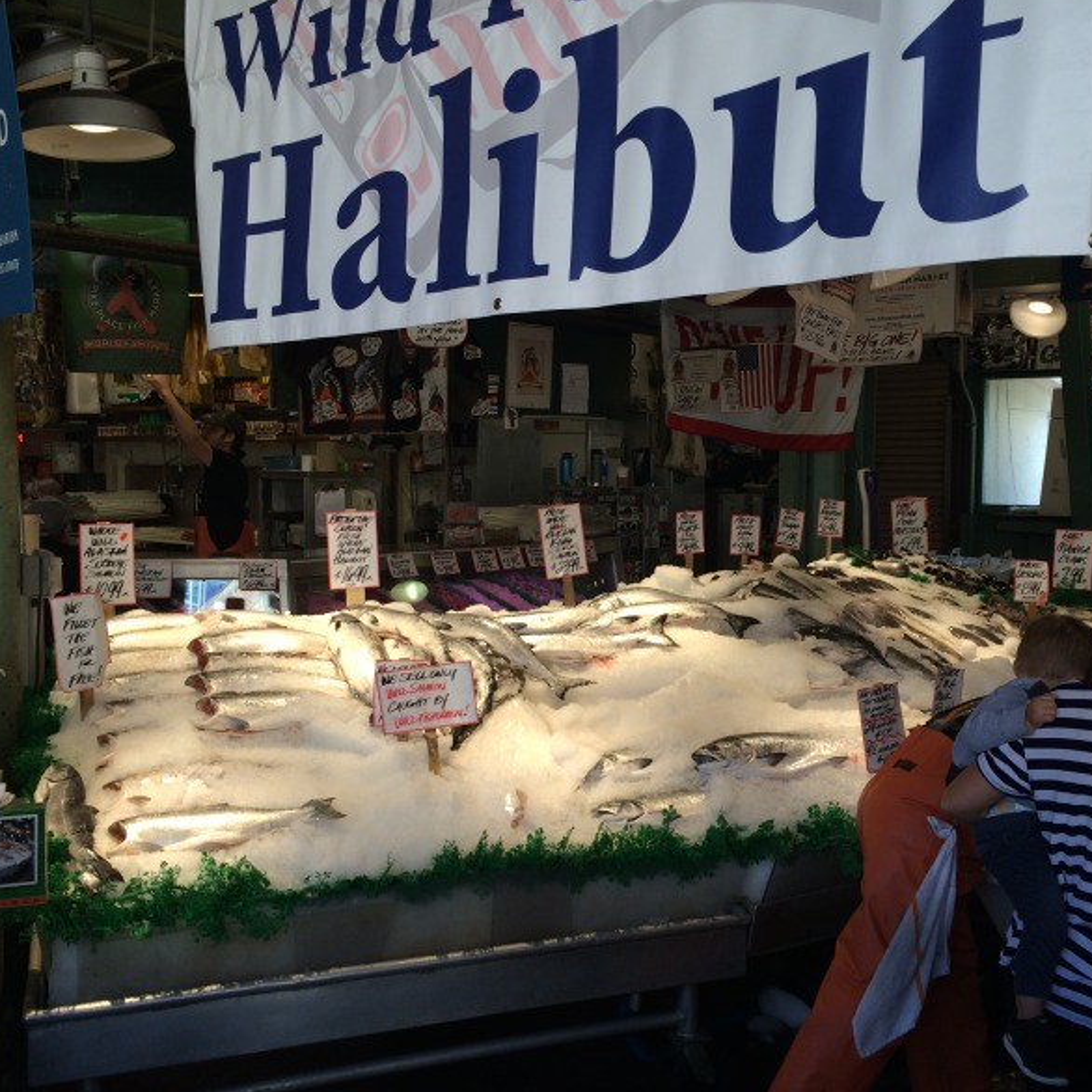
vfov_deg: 47.2
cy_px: 548
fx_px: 1249
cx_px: 596
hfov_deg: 47.2
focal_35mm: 35
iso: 32
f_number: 2.2
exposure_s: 1/120
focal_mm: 4.15
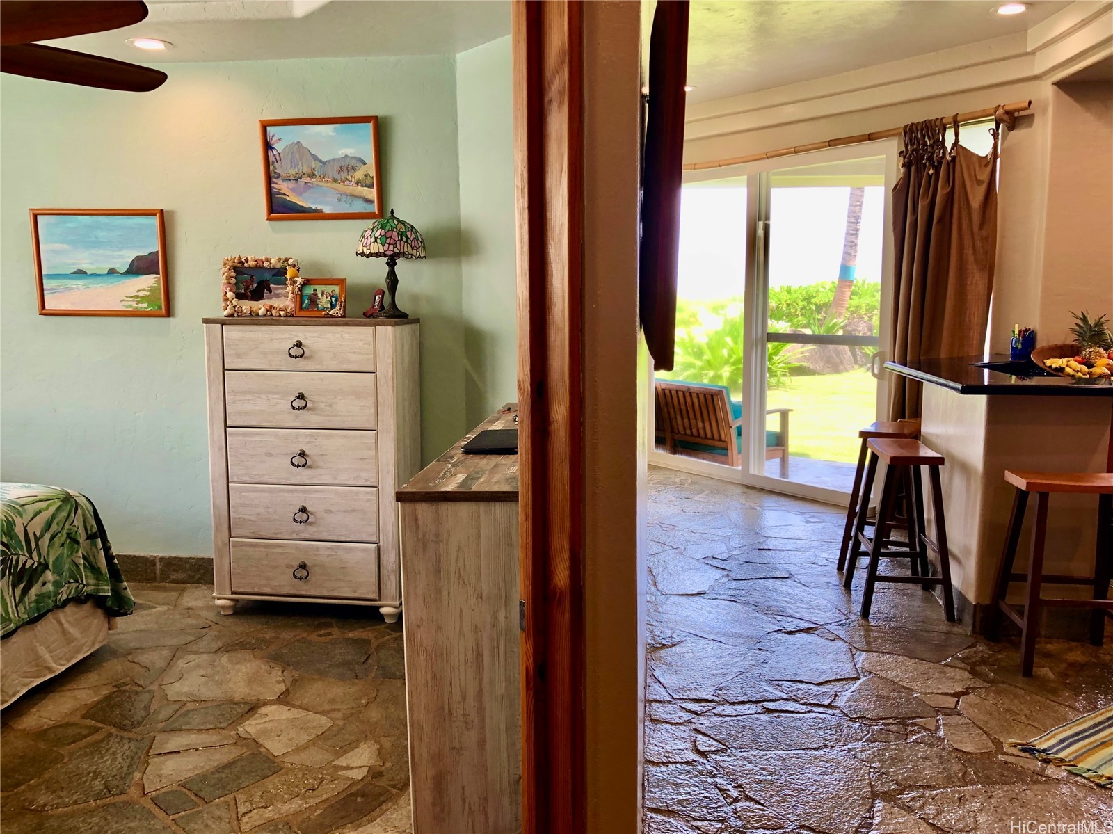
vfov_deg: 49.7
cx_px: 556
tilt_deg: -7.0
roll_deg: +2.2
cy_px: 417
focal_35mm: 28
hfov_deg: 63.5
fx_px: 900
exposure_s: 1/120
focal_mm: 4
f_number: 1.8
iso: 50
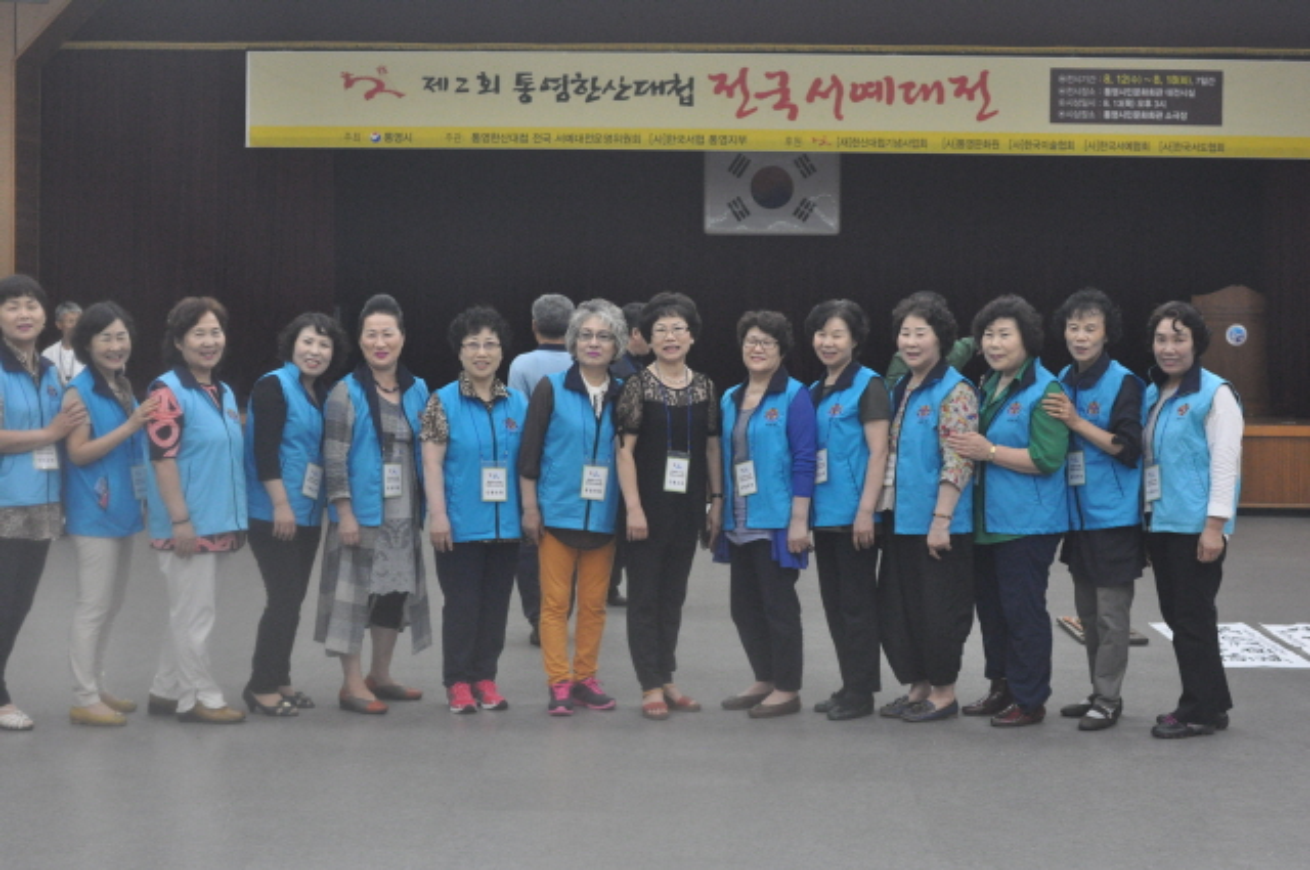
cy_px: 435
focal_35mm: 52
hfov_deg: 37.9
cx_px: 655
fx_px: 1908
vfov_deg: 25.7
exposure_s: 1/125
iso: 1600
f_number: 4.5
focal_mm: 35
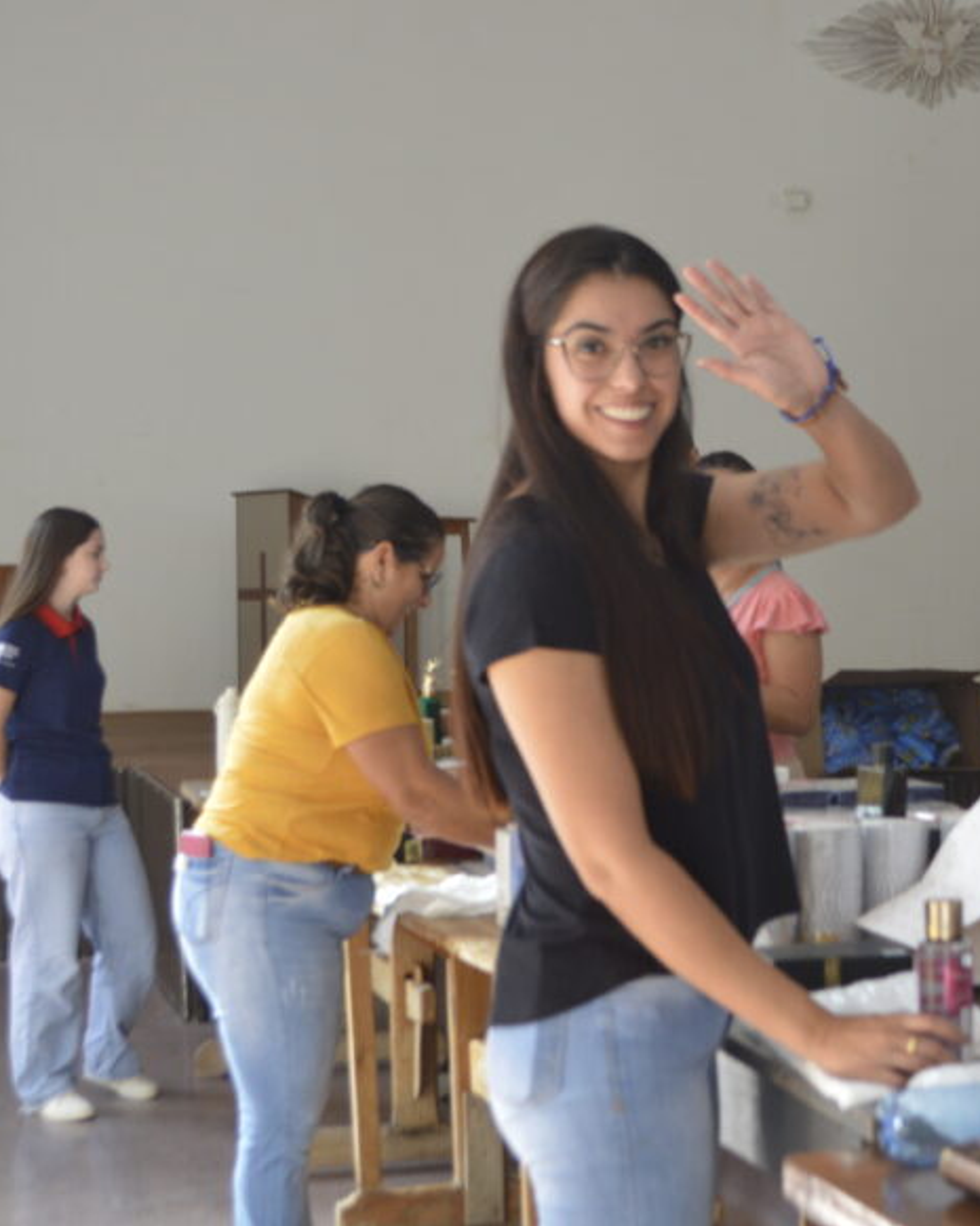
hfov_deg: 21.1
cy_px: 698
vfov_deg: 26.5
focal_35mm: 72
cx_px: 773
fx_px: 2606
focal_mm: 29
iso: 400
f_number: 4.8
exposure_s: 1/100
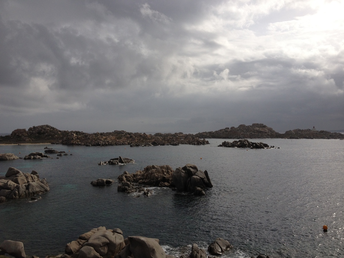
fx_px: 348
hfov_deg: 52.6
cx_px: 172
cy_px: 129
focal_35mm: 35
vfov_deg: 40.7
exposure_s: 1/4255
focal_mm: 4.28
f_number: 2.4
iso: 64
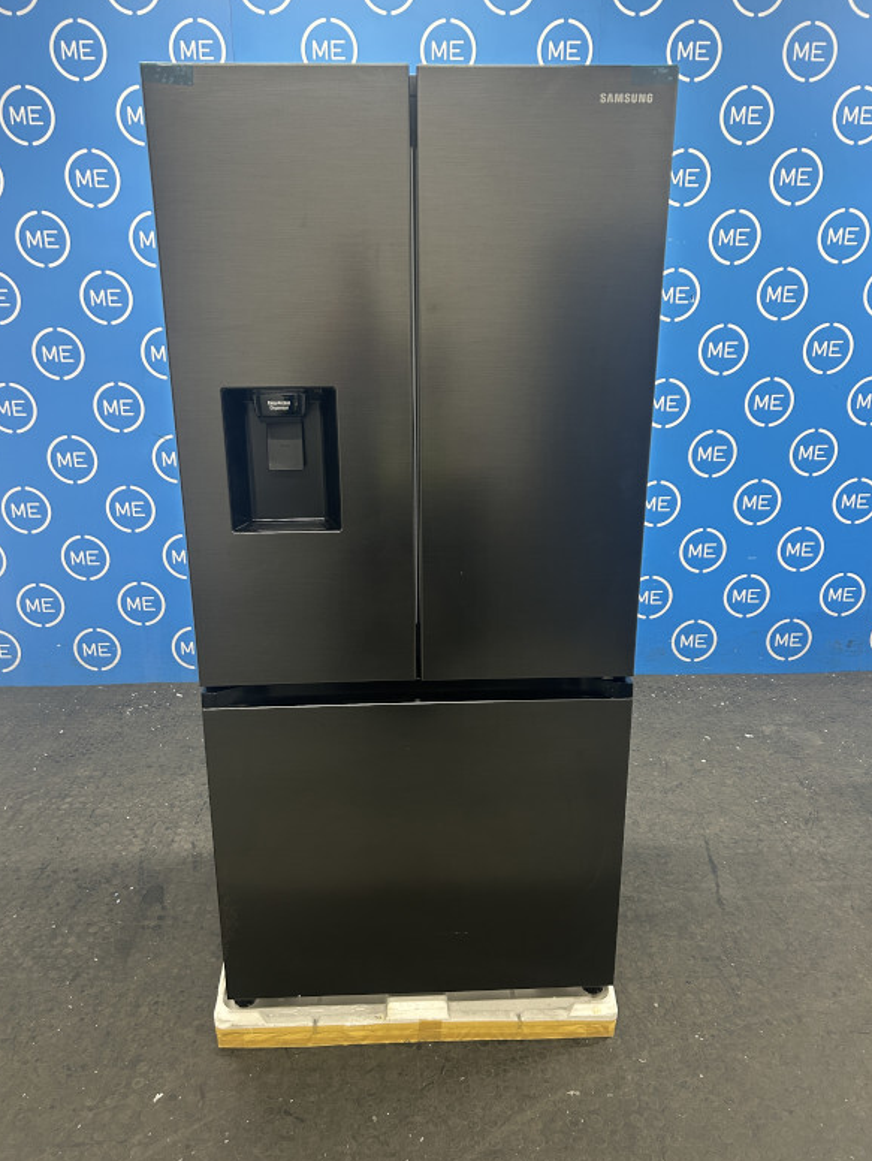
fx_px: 906
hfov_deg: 51.4
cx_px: 432
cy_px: 588
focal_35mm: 27
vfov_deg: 65.3
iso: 160
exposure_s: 1/50
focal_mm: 5.7
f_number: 1.5
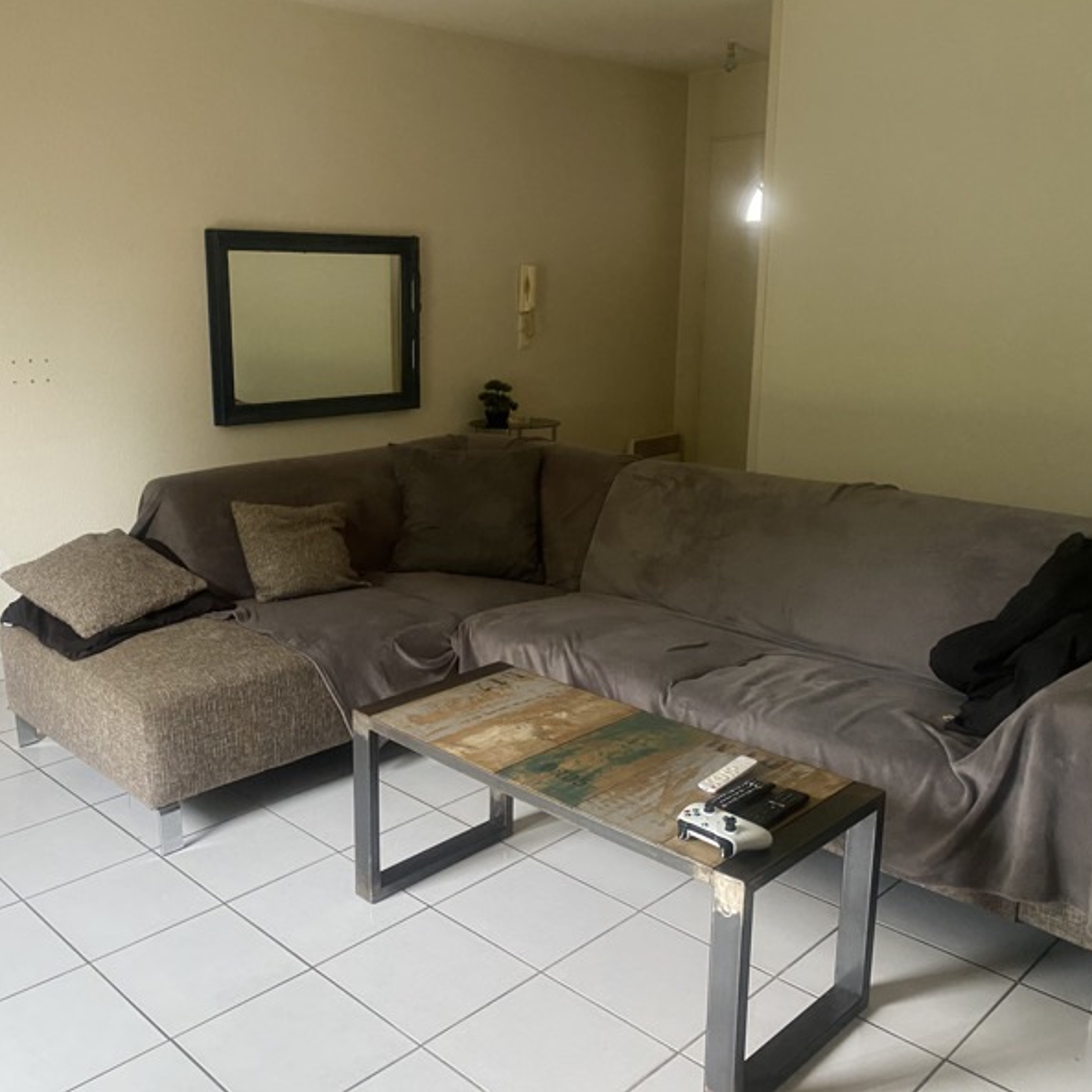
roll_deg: +1.0
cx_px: 411
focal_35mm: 31
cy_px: 541
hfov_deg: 52.0
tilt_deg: -13.1
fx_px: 1106
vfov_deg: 52.5
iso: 320
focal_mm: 4.25
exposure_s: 1/60
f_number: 1.8
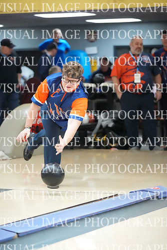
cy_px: 128
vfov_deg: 14.7
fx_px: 974
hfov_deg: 9.8
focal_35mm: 140
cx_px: 81
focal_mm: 121
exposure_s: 1/1000
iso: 20000
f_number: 2.8
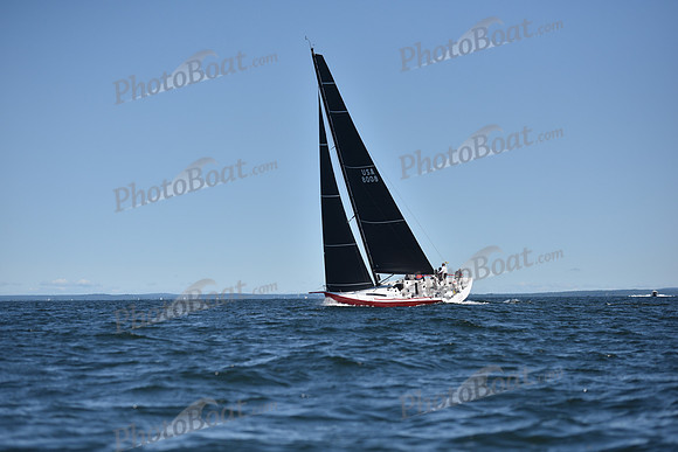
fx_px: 1695
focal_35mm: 90
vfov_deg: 15.2
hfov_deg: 22.6
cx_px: 339
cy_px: 226
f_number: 3.5
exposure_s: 1/8000
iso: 250
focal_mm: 90
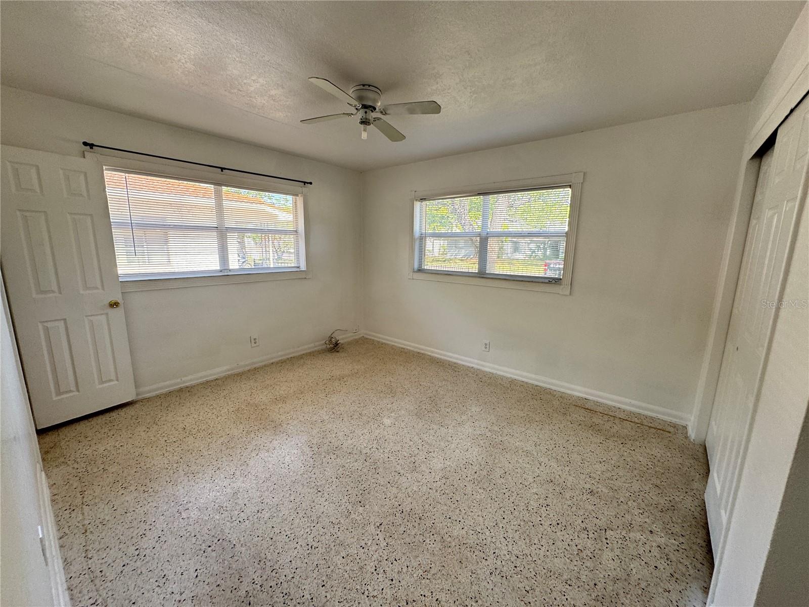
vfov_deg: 85.7
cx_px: 404
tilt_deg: -11.8
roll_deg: -0.2
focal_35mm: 14
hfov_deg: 102.1
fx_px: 327
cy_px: 304
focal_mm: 2.22
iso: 100
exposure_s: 1/99
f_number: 2.2
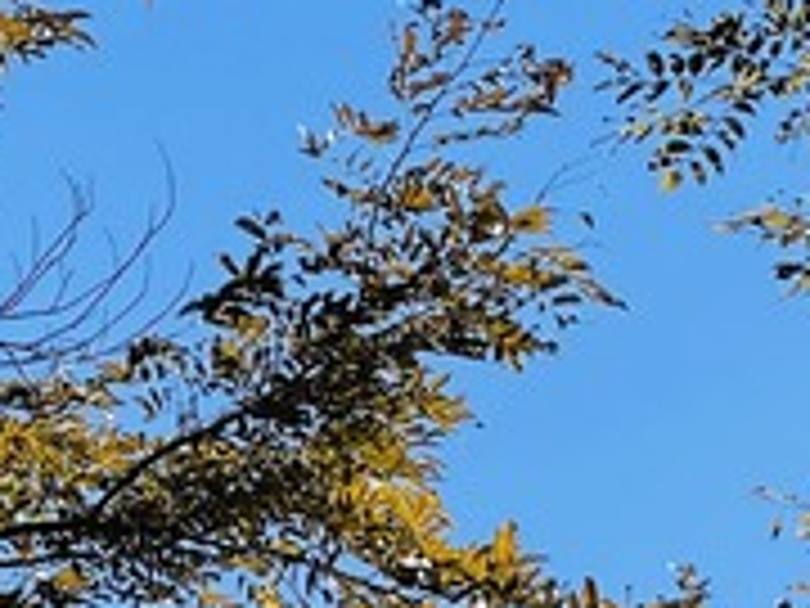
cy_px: 1180
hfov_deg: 7.7
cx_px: 441
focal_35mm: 256
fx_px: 5990
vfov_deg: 5.7
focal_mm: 7.5
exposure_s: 1/881
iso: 20
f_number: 2.2
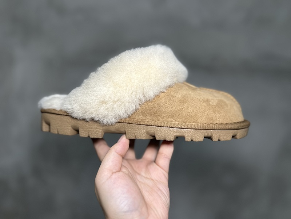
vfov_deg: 56.8
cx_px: 146
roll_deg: -1.4
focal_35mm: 24
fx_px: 202
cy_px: 110
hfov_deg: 71.6
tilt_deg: -2.1
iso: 125
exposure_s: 1/50
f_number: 1.78
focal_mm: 6.86
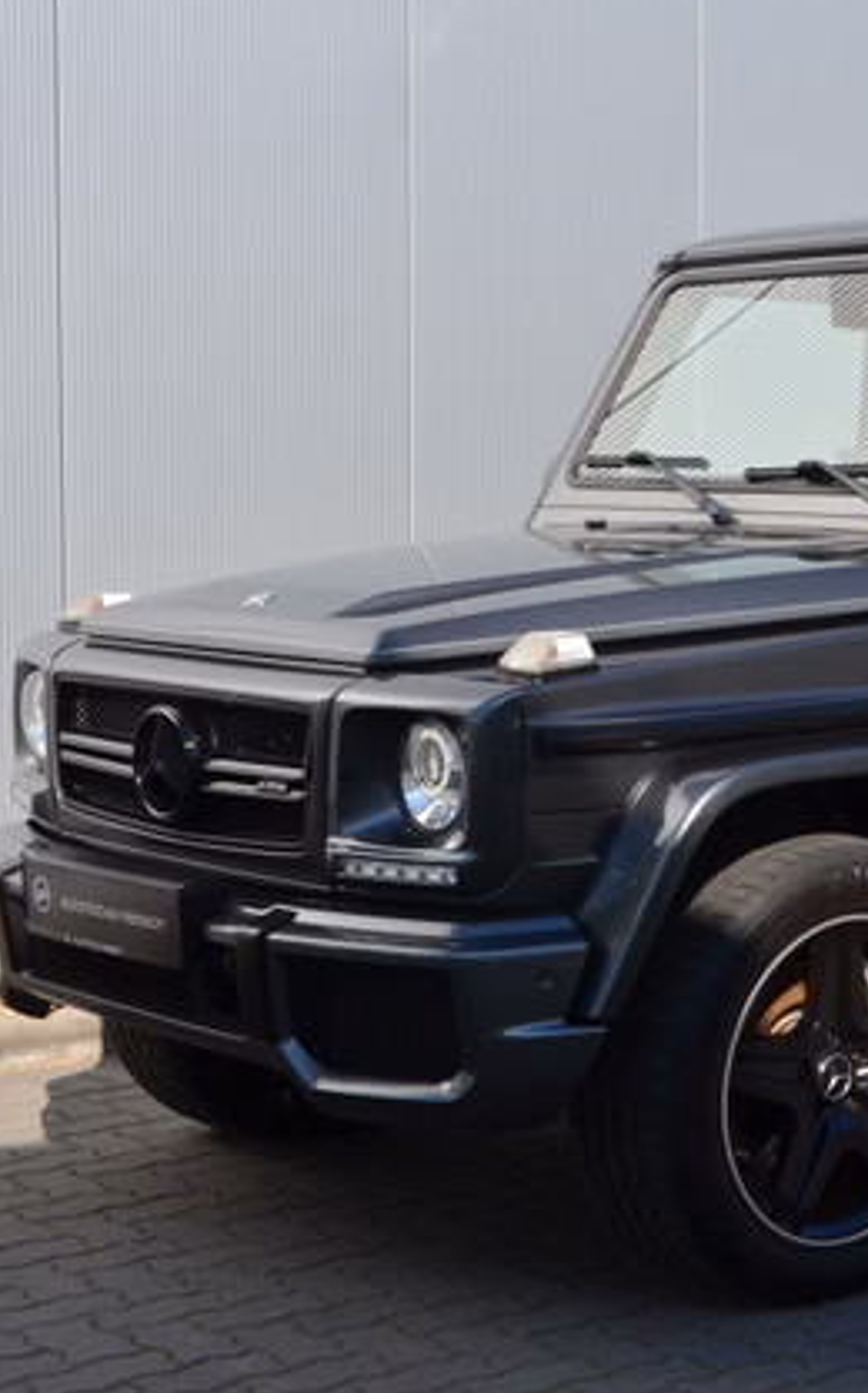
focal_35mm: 75
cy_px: 688
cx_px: 958
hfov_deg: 16.8
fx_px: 2844
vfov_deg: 27.5
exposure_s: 1/125
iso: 200
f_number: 11
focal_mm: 32
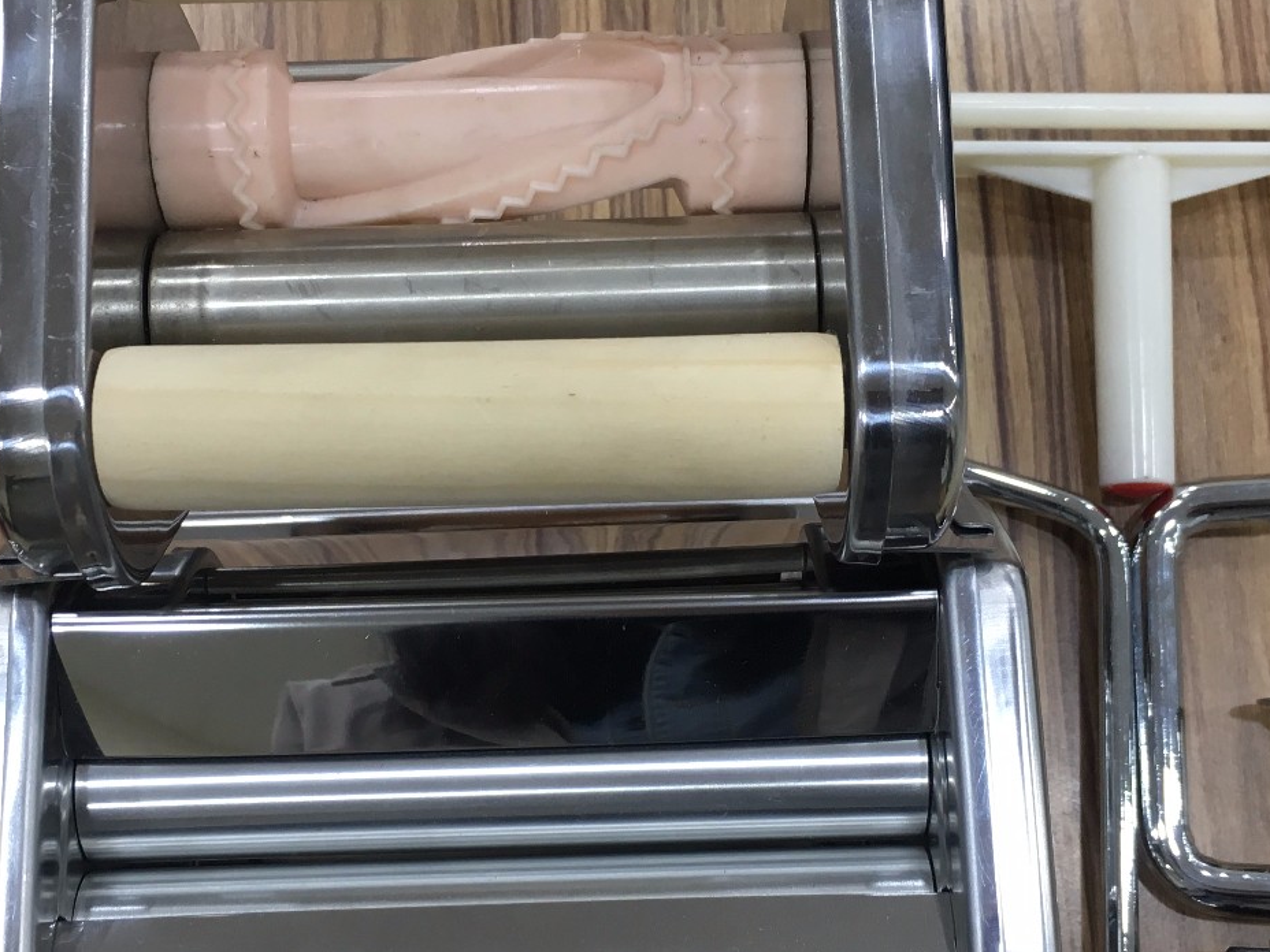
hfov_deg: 38.2
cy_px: 551
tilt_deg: -77.4
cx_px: 617
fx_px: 1834
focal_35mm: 50
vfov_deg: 29.1
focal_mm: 4.15
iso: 80
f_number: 2.2
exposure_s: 1/33
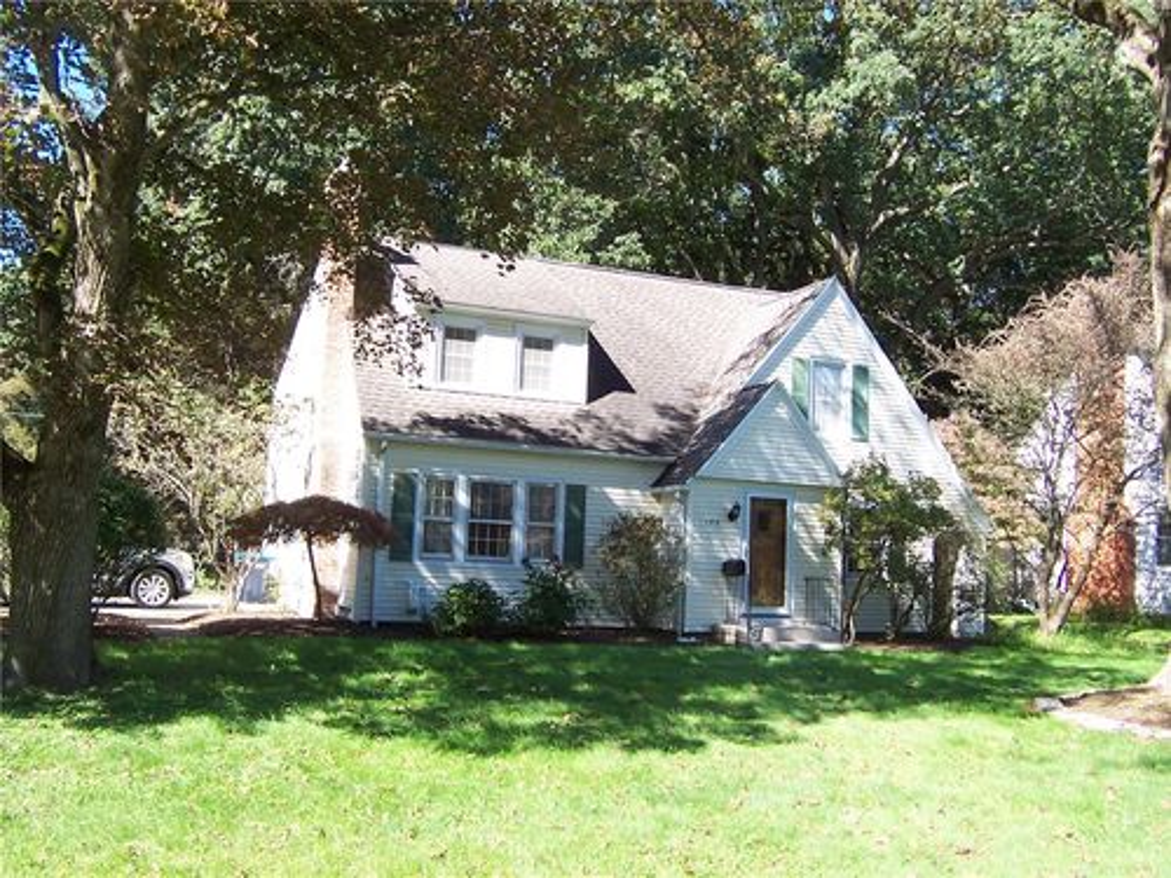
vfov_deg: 39.7
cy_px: 439
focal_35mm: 36
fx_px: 1218
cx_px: 586
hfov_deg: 51.4
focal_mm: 5.6
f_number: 3.4
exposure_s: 1/180
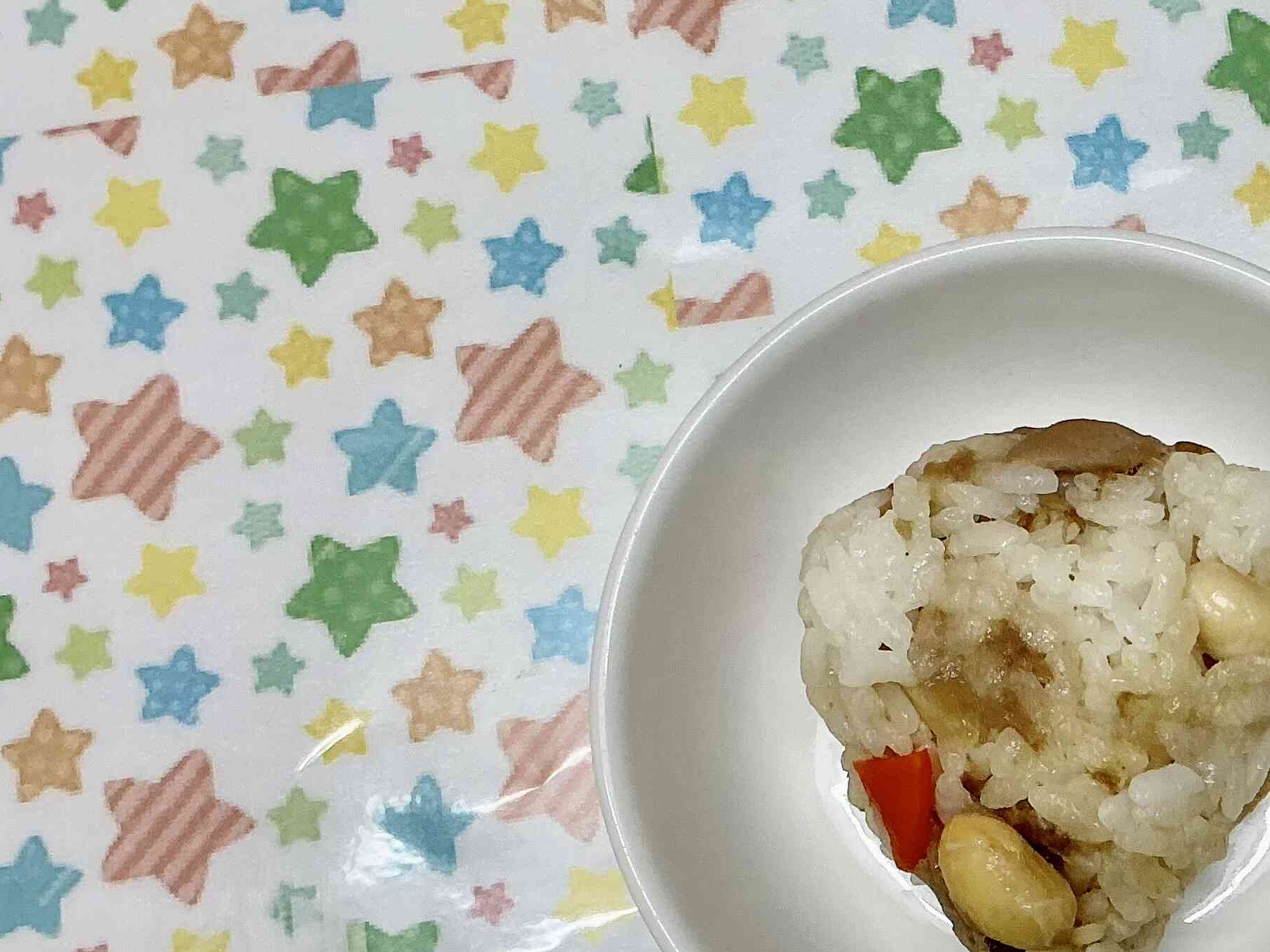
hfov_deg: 28.8
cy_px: 570
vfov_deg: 22.6
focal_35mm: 65
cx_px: 1105
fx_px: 2385
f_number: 1.8
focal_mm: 3
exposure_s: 1/60
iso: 32
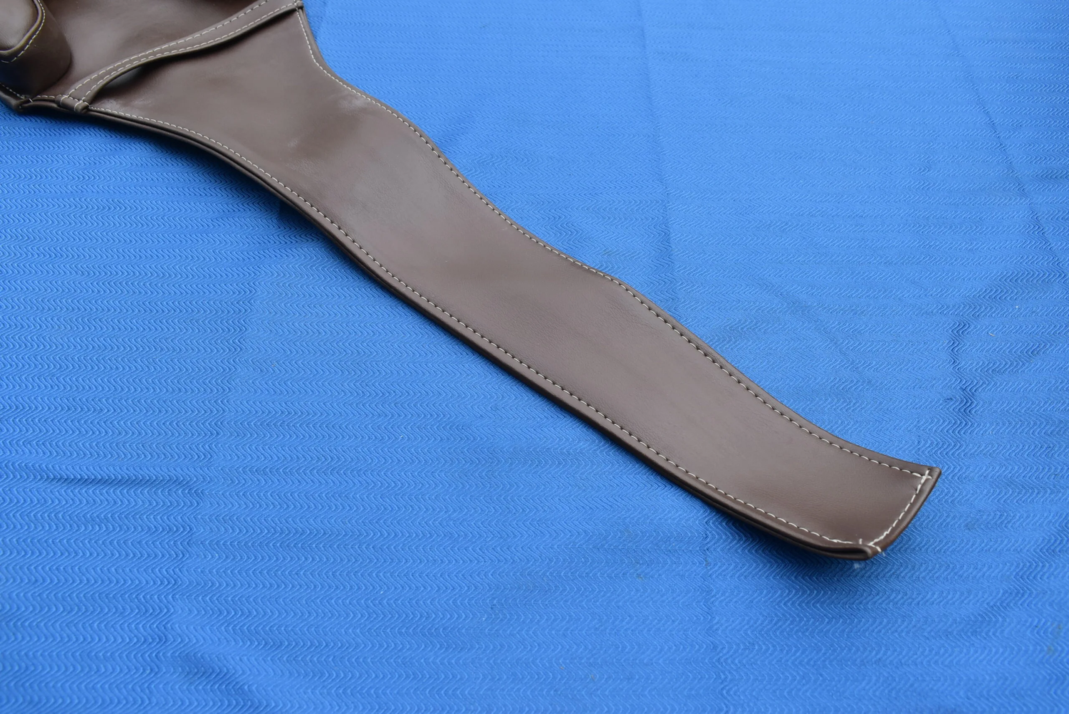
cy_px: 357
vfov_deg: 43.7
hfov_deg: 61.9
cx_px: 534
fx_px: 891
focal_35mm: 30
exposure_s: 1/400
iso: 200
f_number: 7.1
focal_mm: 20
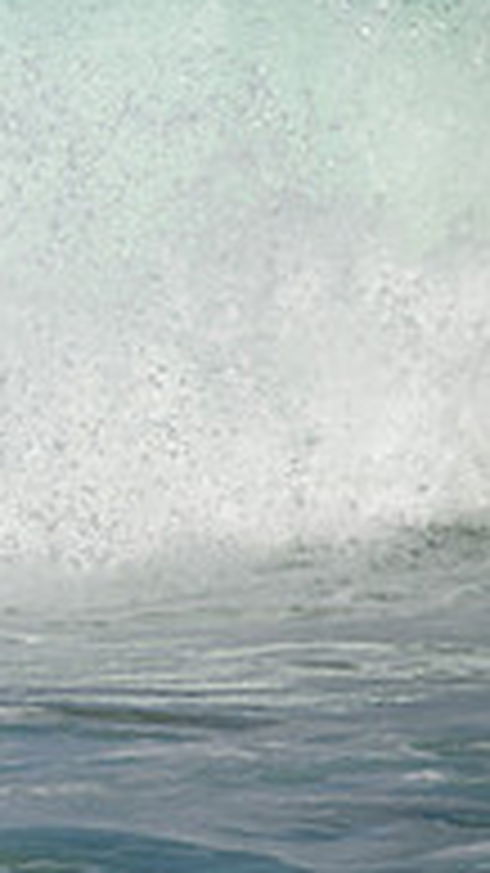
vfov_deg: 0.8
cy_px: 83
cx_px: -982
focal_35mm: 2876
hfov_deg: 0.4
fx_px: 66489
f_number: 11
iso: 560
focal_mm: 800
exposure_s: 1/2000
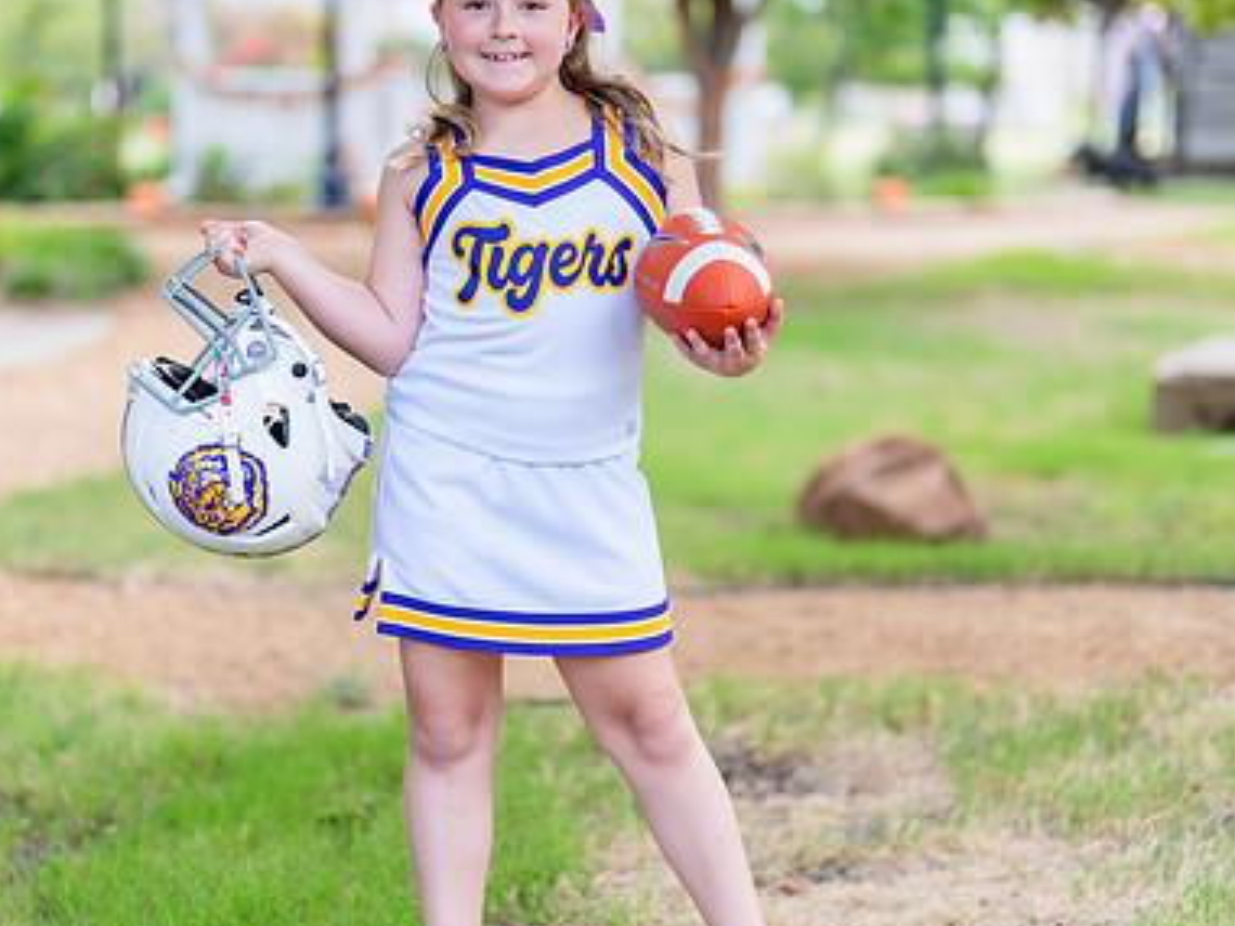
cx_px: 566
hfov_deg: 23.3
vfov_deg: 17.6
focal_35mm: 84
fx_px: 2997
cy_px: 452
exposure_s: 1/400
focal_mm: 50
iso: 125
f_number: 1.2
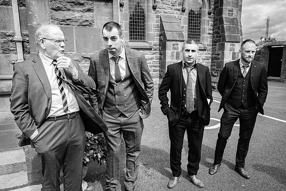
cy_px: 105
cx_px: 145
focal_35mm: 27
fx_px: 214
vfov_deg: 48.1
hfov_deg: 67.6
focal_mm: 16
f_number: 3.2
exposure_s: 1/500
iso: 200
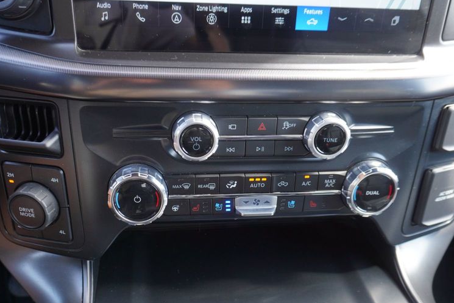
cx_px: 219
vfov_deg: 39.7
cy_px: 193
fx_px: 416
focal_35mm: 33
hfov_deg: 57.2
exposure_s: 1/60
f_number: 4
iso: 200
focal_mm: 16
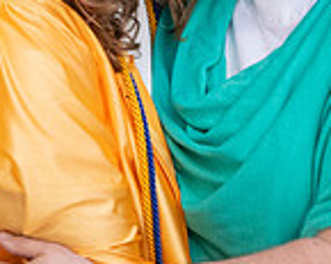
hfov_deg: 10.1
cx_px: 261
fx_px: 1861
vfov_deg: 8.1
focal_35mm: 190
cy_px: -56
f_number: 4
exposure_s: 1/50
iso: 2000
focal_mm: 40
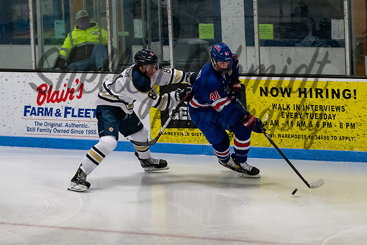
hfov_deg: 12.3
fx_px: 1705
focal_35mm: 167
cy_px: 125
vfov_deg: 8.2
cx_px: 210
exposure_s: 1/800
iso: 2000
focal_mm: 80
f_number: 3.2
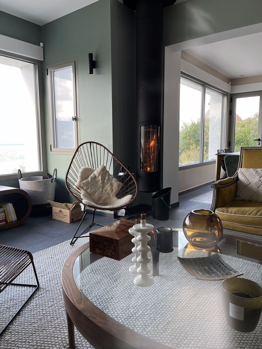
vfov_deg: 67.3
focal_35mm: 26
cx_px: 131
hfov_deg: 53.1
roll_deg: +0.7
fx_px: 262
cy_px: 174
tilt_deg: -6.6
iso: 50
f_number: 1.6
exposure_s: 1/121
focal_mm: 5.1
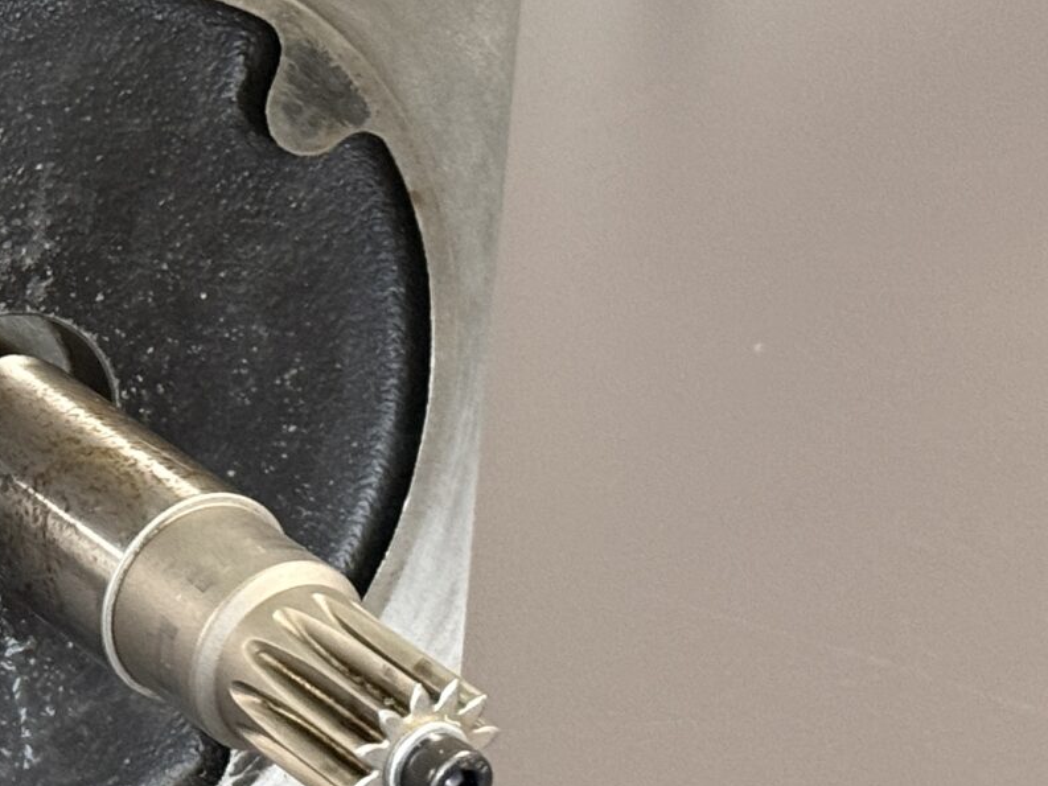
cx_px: -369
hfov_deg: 12.3
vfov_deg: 9.6
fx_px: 4693
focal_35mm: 155
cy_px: 252
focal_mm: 6.76
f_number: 1.78
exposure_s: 1/33
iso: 320
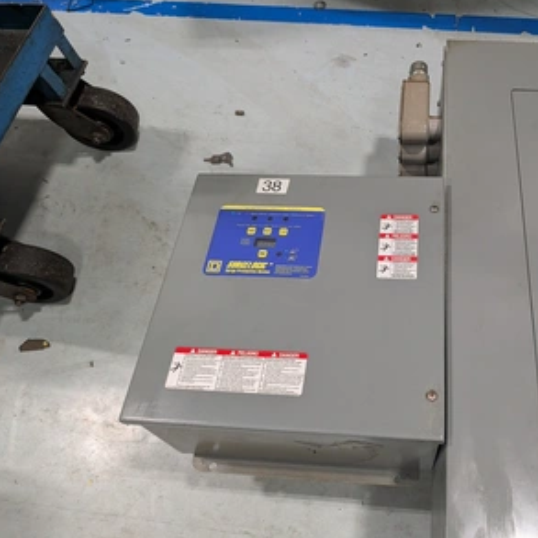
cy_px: 263
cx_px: 360
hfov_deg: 54.5
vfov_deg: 55.6
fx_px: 510
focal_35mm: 29
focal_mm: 6.9
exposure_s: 1/962
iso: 406
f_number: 1.68
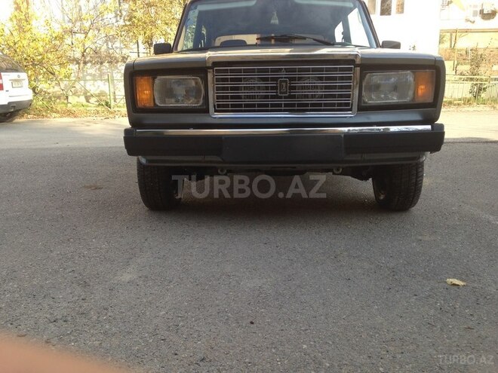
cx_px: 249
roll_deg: -0.9
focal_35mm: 33
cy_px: 186
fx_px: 475
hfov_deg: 55.4
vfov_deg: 42.9
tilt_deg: -12.8
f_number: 2.4
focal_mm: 4.12
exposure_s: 1/335
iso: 50
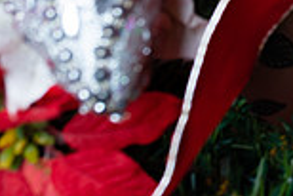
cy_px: -167
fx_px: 1075
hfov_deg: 14.0
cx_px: 500
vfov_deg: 9.8
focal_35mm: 132
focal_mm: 35
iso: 400
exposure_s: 1/640
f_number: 5
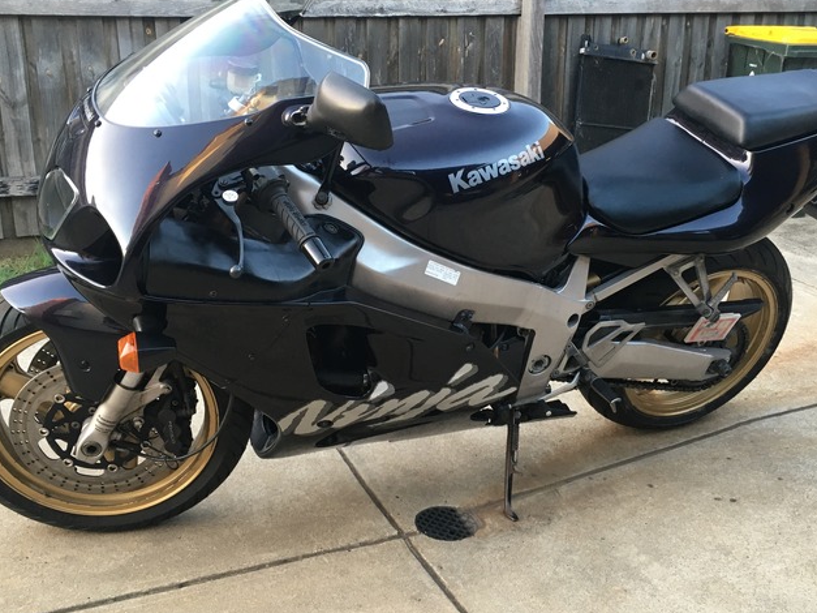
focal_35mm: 37
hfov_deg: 50.1
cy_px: 280
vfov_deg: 38.6
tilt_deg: -17.0
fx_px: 873
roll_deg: -0.6
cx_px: 427
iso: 50
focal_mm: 4.15
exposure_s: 1/33
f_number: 2.2
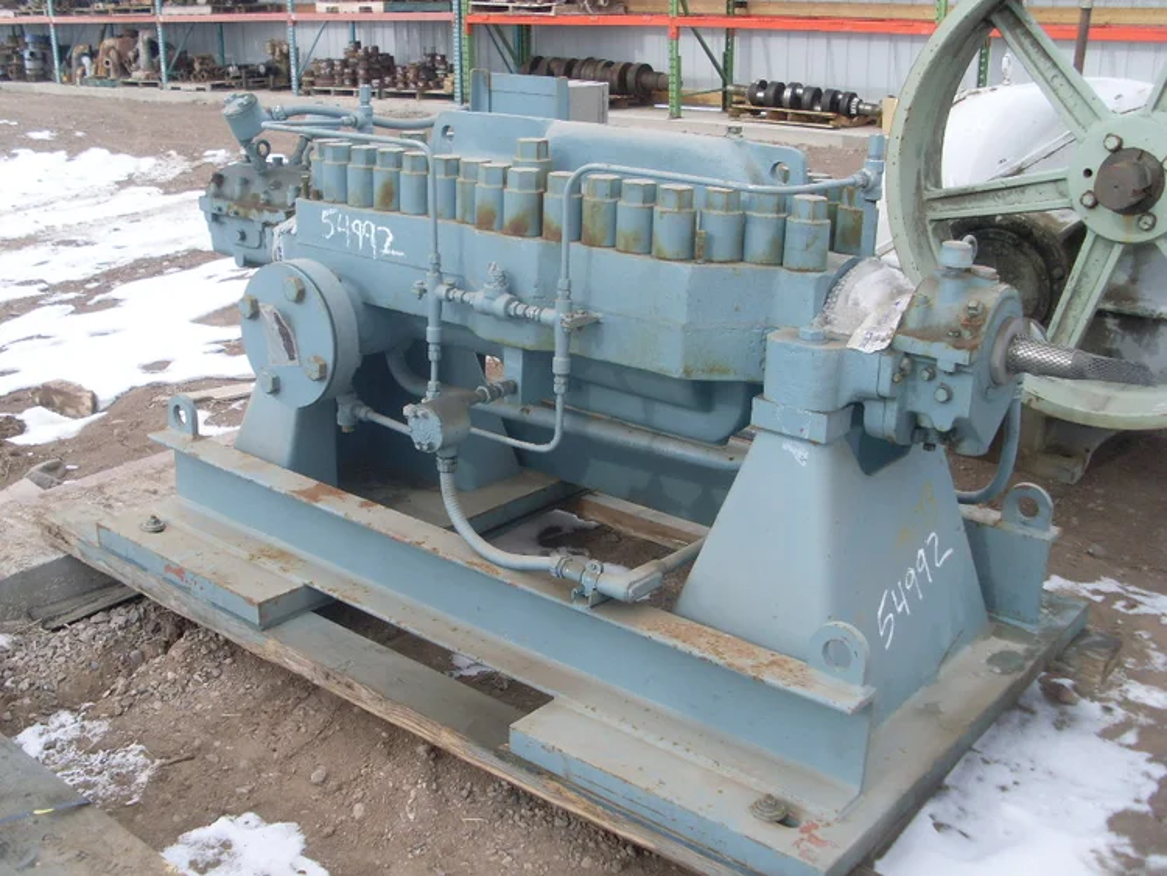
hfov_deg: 49.0
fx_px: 1281
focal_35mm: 38
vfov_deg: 37.7
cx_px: 584
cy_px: 438
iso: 80
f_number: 7.7
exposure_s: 1/125
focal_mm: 6.3
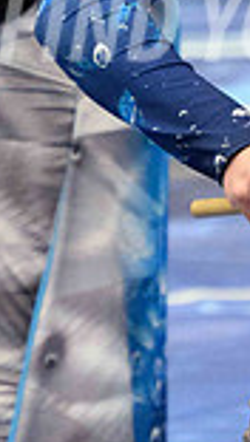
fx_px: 11724
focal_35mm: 997
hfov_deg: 1.2
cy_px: -173
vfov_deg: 2.2
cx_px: 389
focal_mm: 220
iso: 8000
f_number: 5.6
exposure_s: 1/320
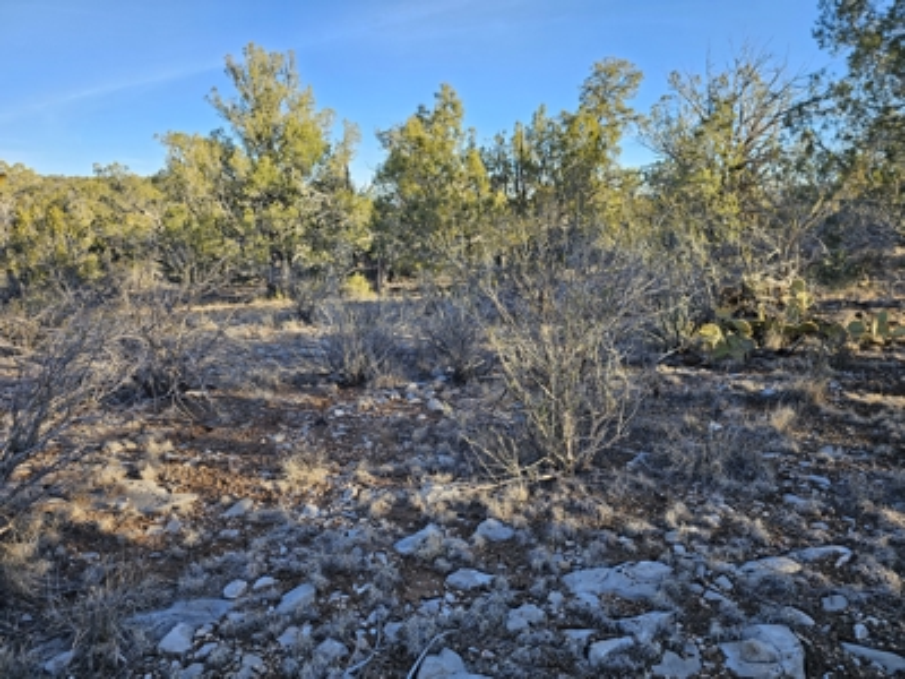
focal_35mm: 23
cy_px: 340
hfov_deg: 73.9
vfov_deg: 58.9
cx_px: 452
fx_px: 601
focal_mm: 6.3
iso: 12
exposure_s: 1/180
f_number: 1.7
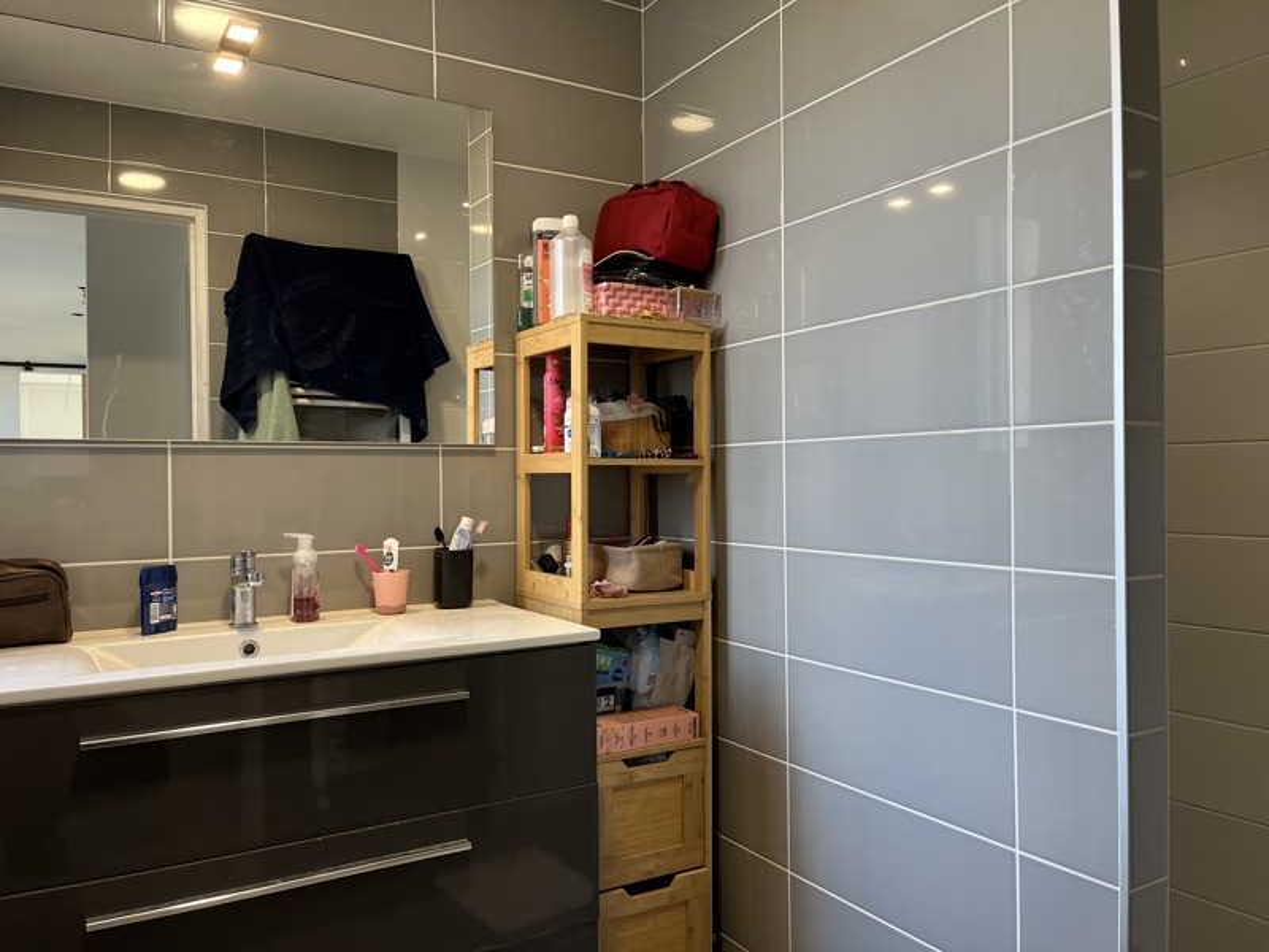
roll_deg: +0.3
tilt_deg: -0.3
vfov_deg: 53.1
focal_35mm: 26
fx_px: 953
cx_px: 634
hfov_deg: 67.3
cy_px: 476
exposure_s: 1/100
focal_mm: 5.1
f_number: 1.6
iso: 100
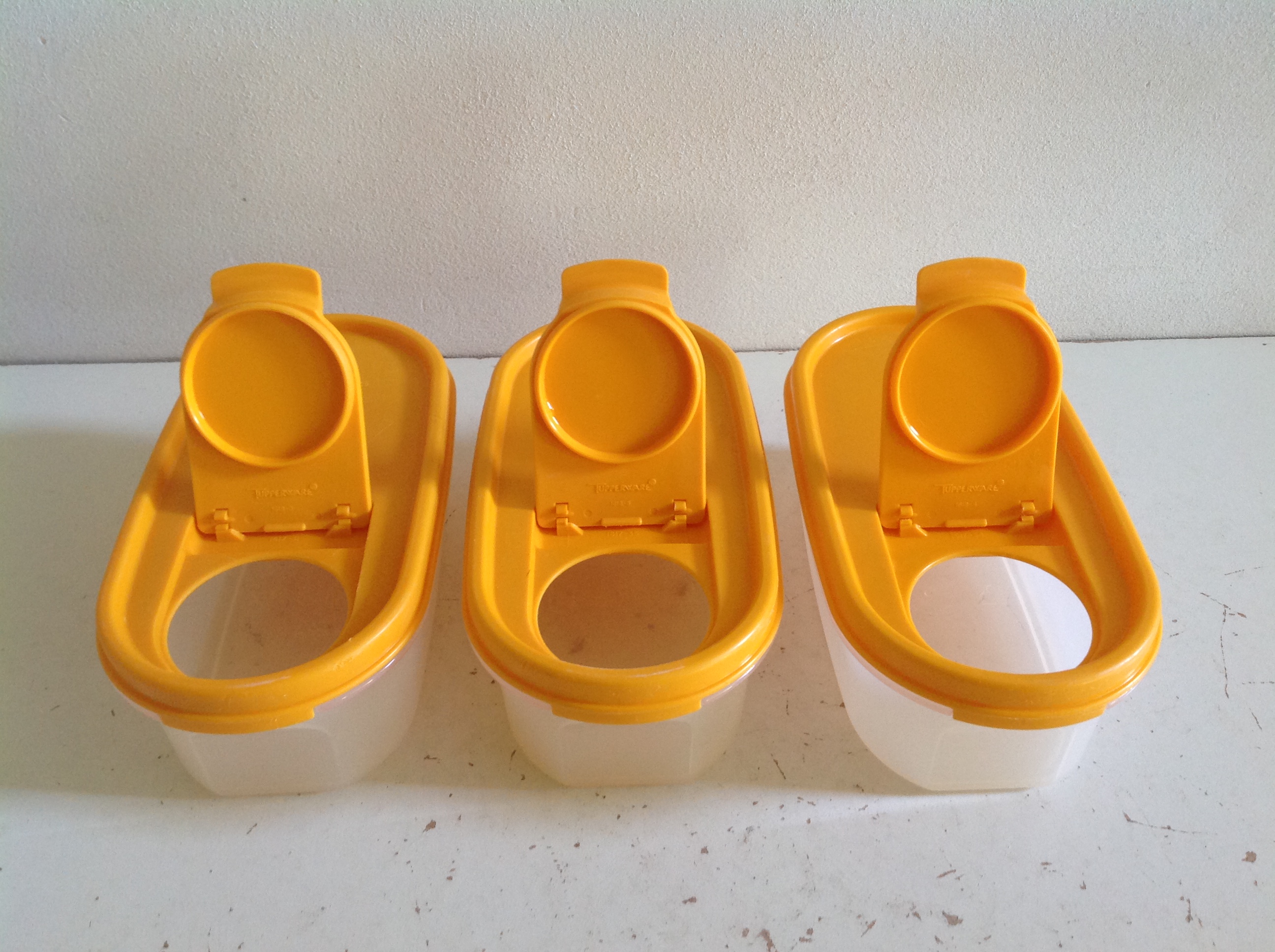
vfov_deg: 40.6
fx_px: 1287
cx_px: 638
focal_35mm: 35
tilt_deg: -39.2
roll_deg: +0.7
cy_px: 476
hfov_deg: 52.7
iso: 100
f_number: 2.4
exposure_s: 1/15
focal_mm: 4.28
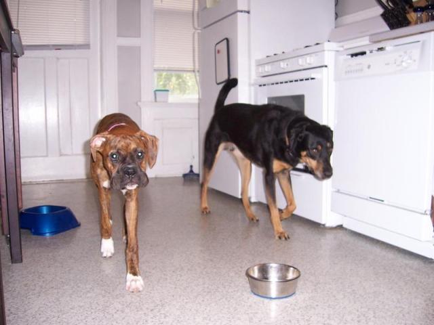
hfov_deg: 51.4
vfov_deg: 39.7
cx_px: 217
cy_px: 162
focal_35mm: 36
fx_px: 451
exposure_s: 1/60
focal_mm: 6
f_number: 3
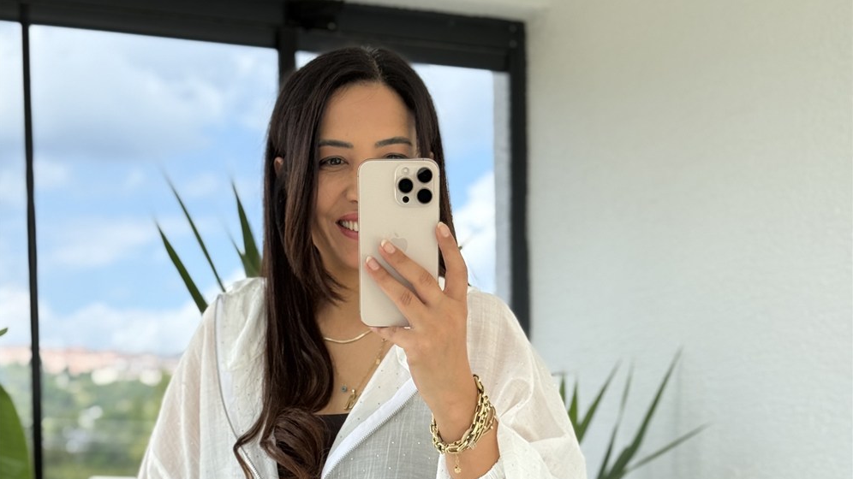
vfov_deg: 16.8
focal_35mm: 70
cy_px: 501
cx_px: 426
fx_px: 1583
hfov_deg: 30.2
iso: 64
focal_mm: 6.76
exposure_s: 1/951
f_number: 1.78
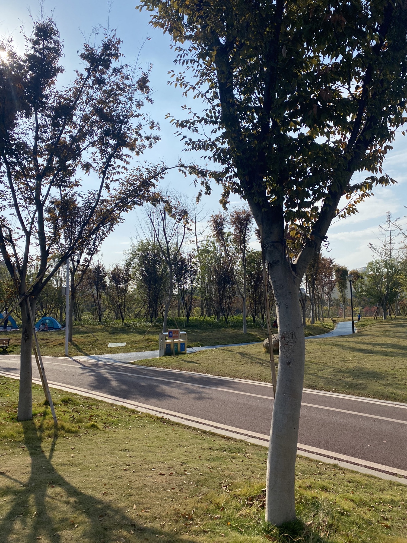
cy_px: 272
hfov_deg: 53.1
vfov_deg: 67.3
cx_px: 204
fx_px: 408
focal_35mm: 26
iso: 32
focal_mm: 4.25
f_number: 1.8
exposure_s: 1/5025
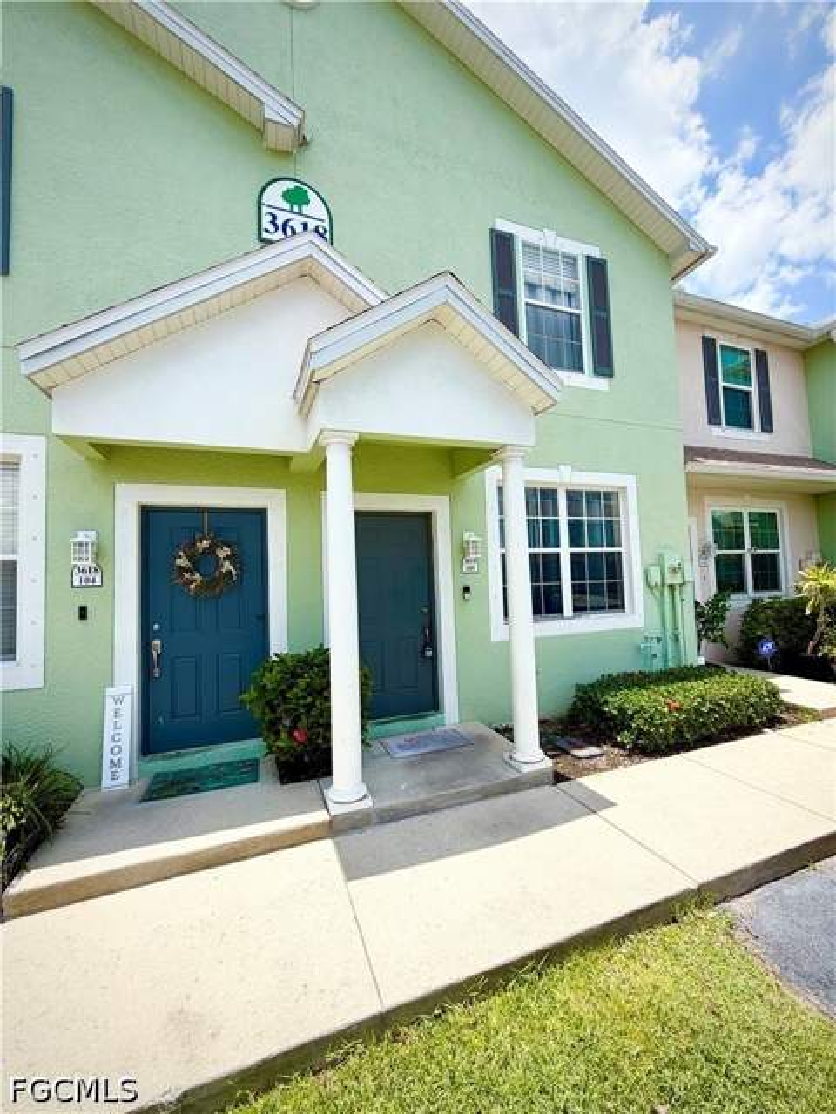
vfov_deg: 102.1
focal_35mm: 14
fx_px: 451
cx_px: 418
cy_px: 557
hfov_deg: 85.7
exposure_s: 1/1087
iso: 20
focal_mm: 2.22
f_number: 2.2
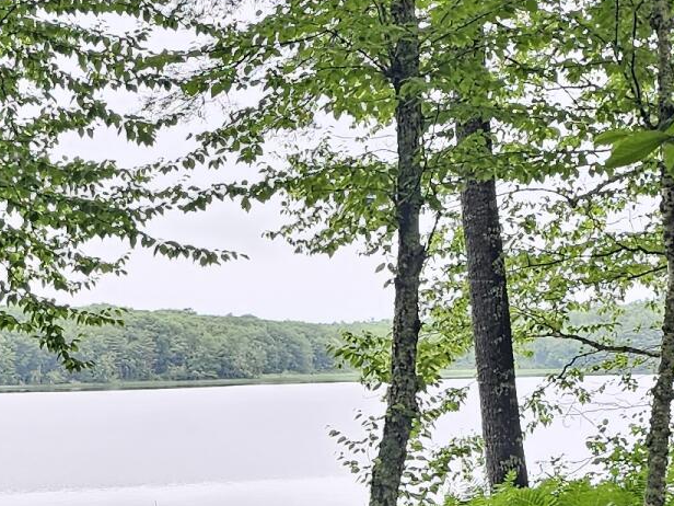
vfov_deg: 12.7
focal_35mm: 112
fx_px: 2181
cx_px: -55
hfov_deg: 17.0
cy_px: 708
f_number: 1.7
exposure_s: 1/180
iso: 64
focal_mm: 6.3
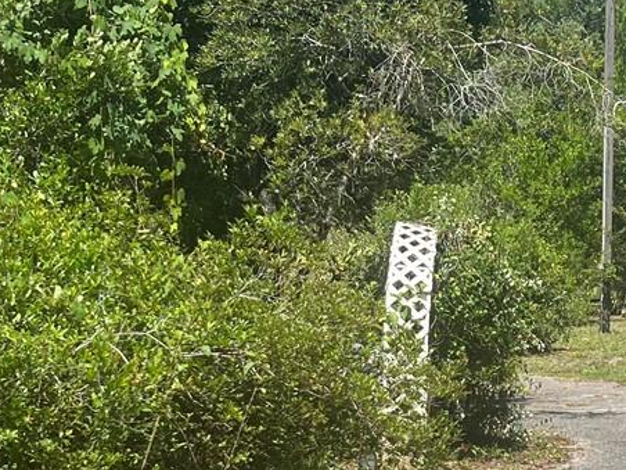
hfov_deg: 21.3
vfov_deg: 15.9
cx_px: 359
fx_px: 1664
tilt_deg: -4.8
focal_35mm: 92
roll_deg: +1.2
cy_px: 397
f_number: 1.5
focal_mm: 5.7
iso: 50
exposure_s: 1/2457
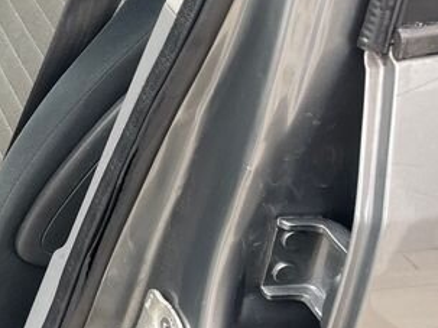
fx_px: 1113
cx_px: -291
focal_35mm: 88
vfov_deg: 16.4
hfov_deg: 18.6
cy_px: -13
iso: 64
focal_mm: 5.1
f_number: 1.6
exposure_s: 1/121
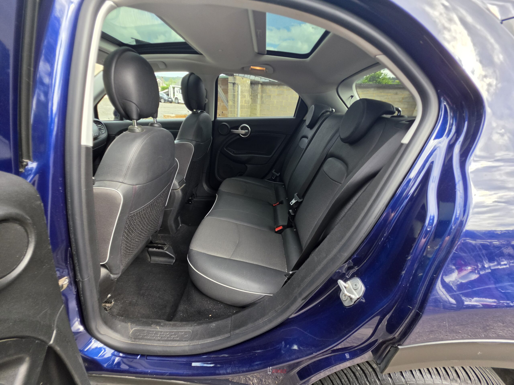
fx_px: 193
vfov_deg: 89.9
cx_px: 257
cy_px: 192
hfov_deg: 106.2
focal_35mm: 13
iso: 100
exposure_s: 1/359
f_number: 1.9
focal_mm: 2.2
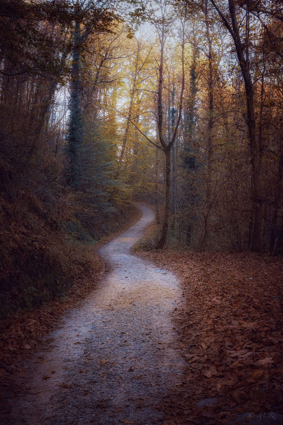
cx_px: 142
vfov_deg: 46.4
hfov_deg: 31.9
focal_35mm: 42
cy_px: 212
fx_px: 495
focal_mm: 28
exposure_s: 1/500
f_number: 5.6
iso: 2000
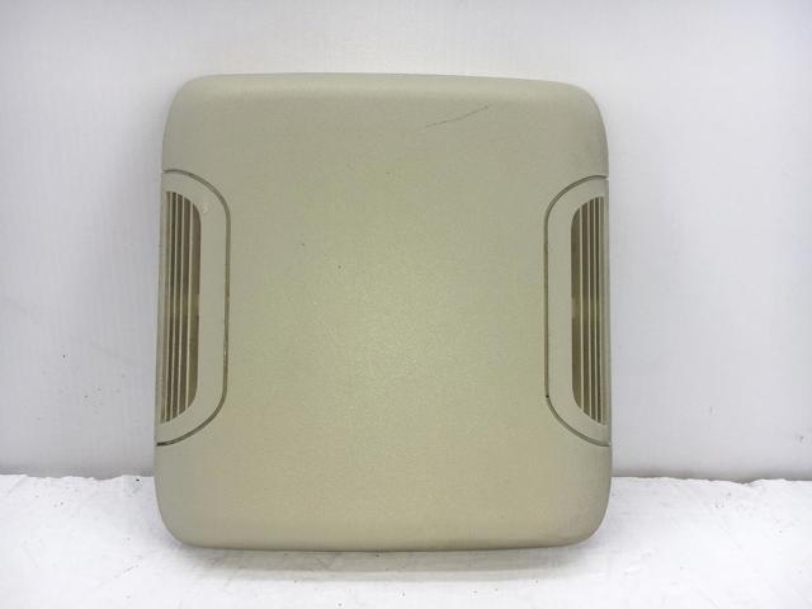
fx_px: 680
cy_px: 304
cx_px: 406
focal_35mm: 29
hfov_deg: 61.7
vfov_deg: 48.2
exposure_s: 1/354
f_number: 2.2
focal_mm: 4.15
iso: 25
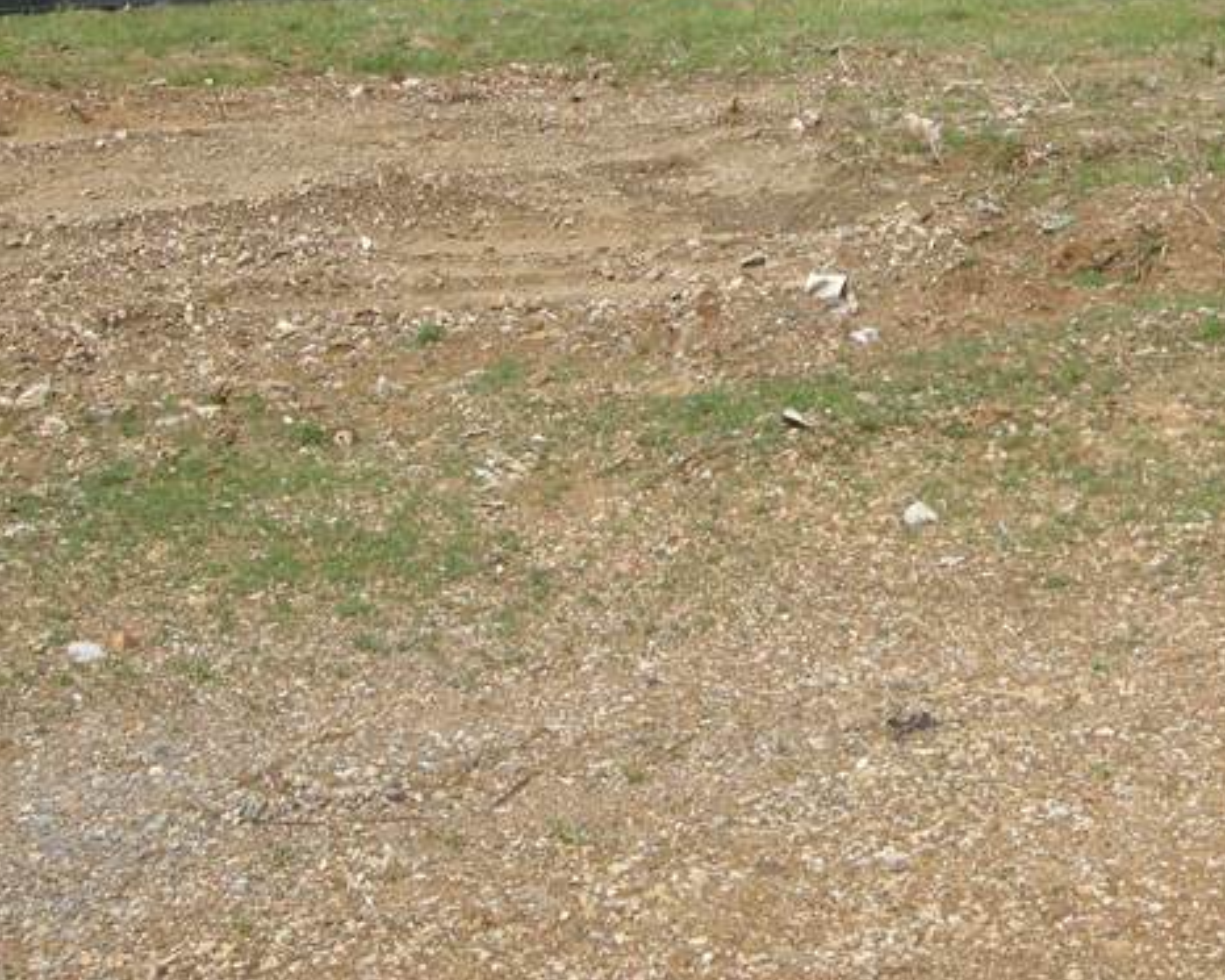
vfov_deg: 19.9
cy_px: 16
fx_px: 2720
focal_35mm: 75
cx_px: 1007
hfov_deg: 24.9
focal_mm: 7.5
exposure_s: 1/226
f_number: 6.1
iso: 64
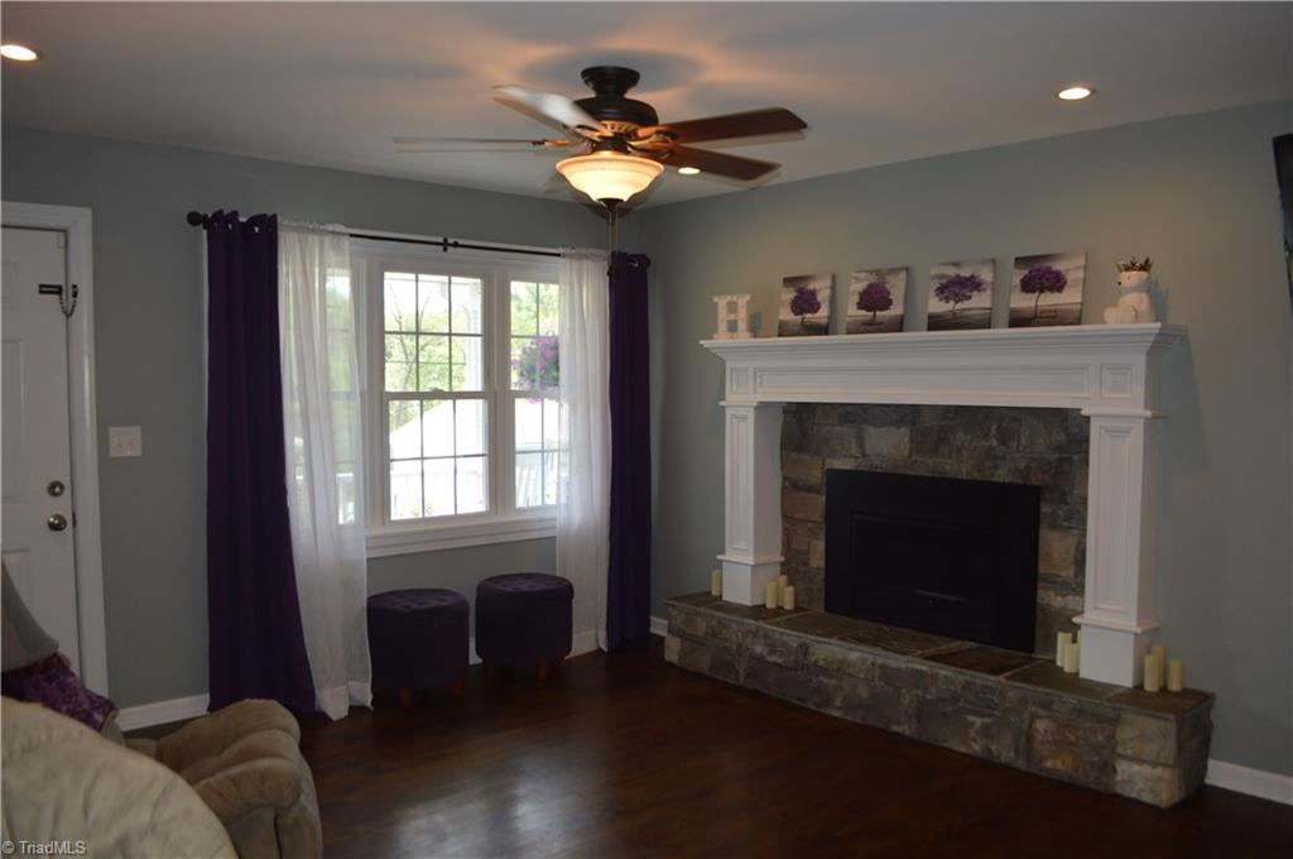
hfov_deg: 67.4
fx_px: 969
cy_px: 430
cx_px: 646
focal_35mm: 27
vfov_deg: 47.8
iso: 400
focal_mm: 18
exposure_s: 1/100
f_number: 4
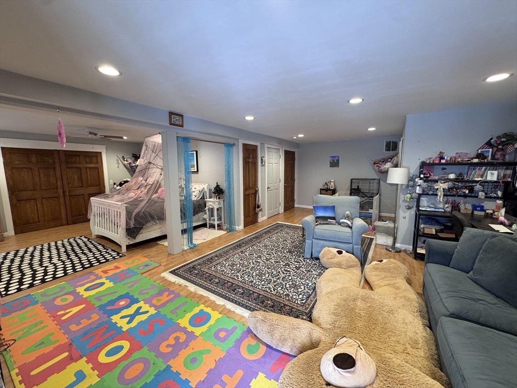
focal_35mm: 14
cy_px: 194
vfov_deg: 85.7
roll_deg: +0.6
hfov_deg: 102.1
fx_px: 209
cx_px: 258
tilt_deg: -7.7
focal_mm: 2.22
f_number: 2.2
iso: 320
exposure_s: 1/60
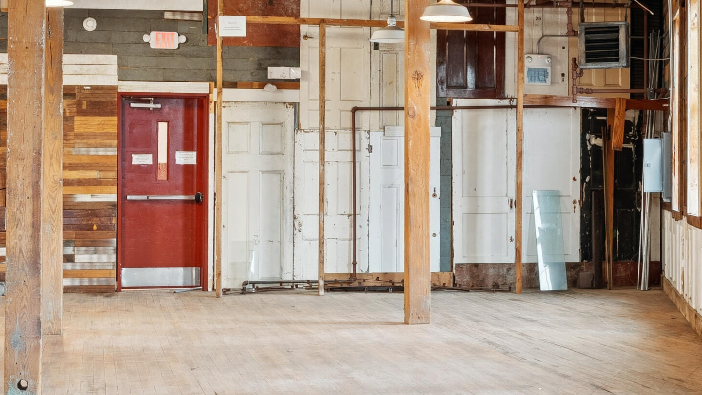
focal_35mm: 76
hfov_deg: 27.7
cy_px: 186
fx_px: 1414
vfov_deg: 15.9
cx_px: 454
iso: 320
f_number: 7.1
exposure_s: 1/4
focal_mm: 35
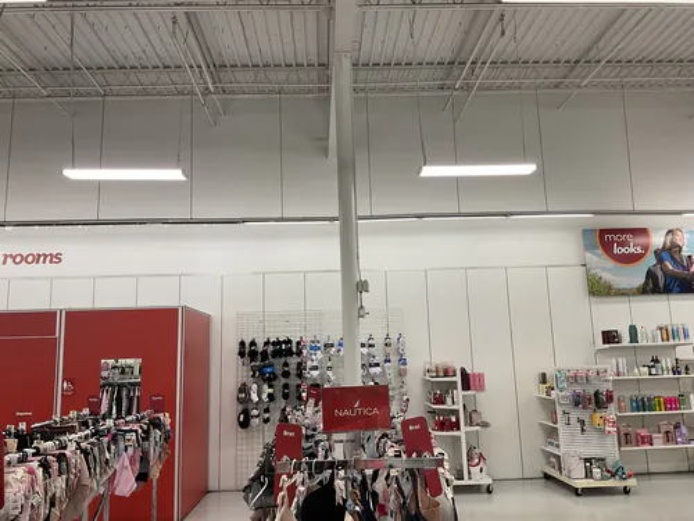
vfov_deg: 48.2
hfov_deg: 61.7
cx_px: 347
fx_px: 581
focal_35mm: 29
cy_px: 260
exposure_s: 1/120
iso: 50
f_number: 1.8
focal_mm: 3
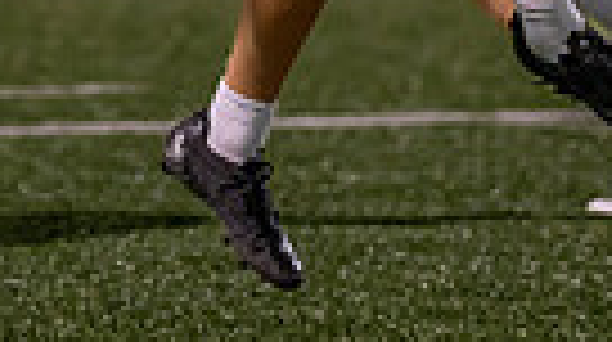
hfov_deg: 2.5
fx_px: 14209
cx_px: -80
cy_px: -823
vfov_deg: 1.4
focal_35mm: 877
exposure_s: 1/1250
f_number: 1.8
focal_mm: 135
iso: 1600
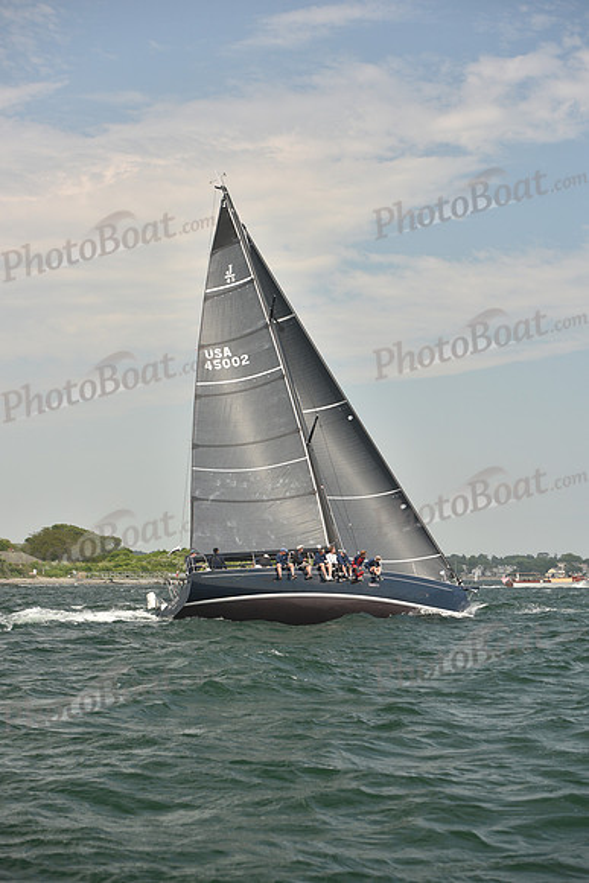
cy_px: 442
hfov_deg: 19.5
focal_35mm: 70
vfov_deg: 28.8
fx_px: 1717
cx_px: 294
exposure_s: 1/640
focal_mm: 70
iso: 250
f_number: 5
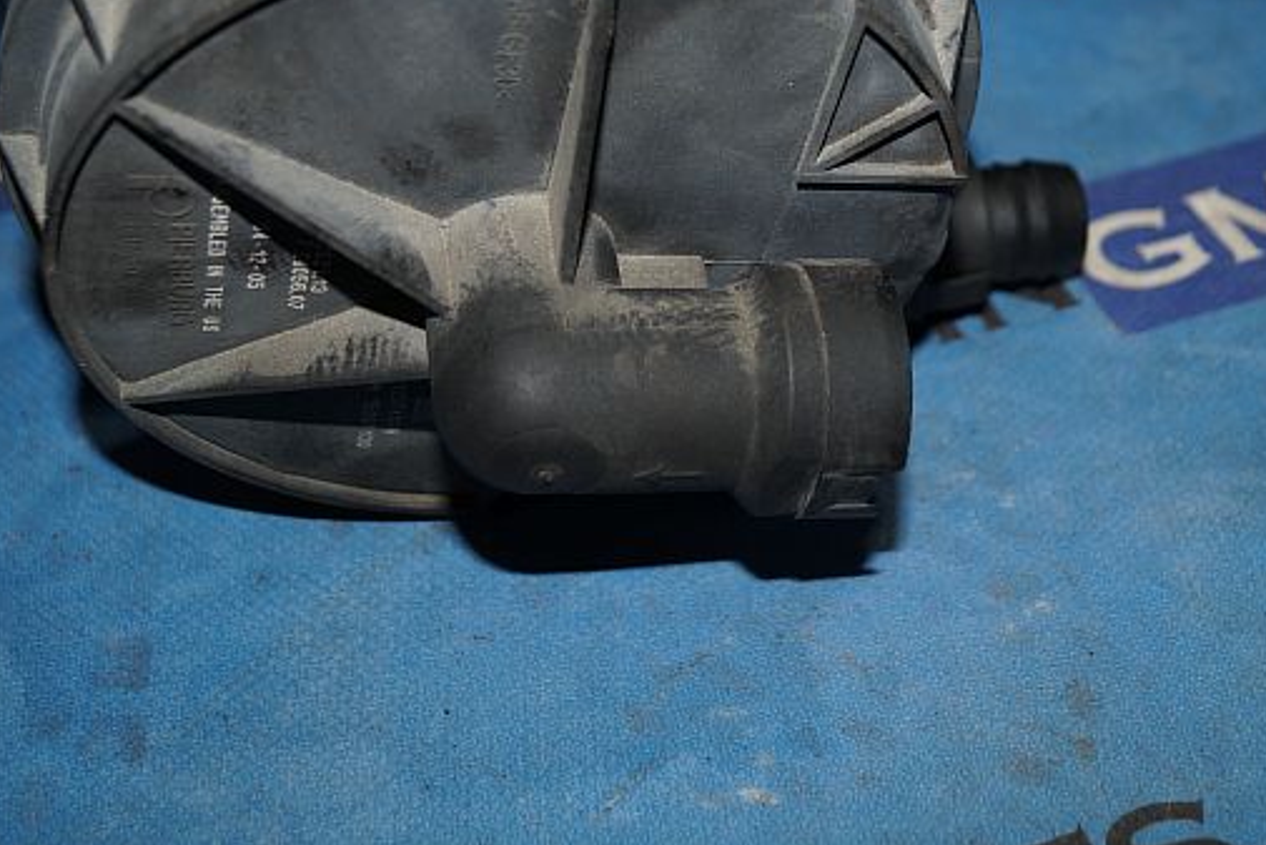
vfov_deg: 23.5
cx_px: 694
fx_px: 2005
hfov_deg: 35.0
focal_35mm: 57
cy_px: 197
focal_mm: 24
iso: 200
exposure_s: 1/160
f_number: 4
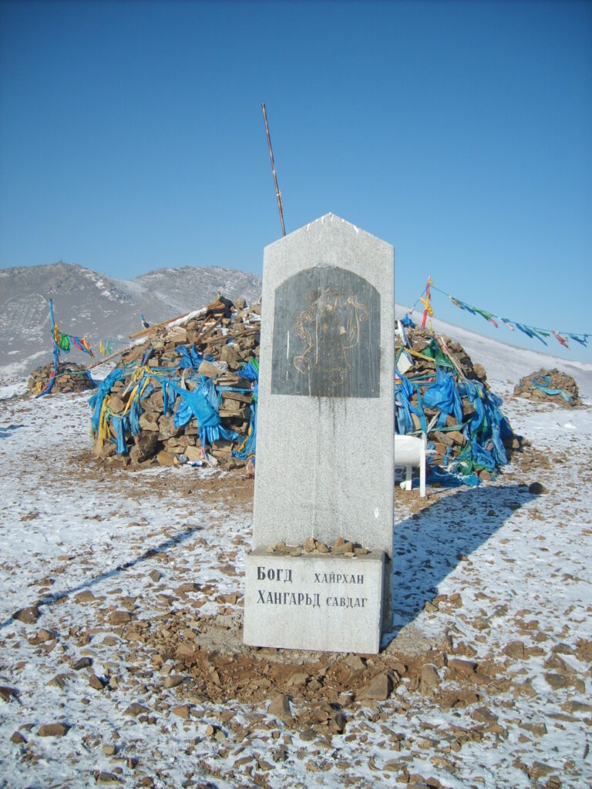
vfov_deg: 52.6
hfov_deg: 40.7
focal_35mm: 35
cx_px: 296
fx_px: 798
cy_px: 394
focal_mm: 5.8
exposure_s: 1/250
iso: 50
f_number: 7.1
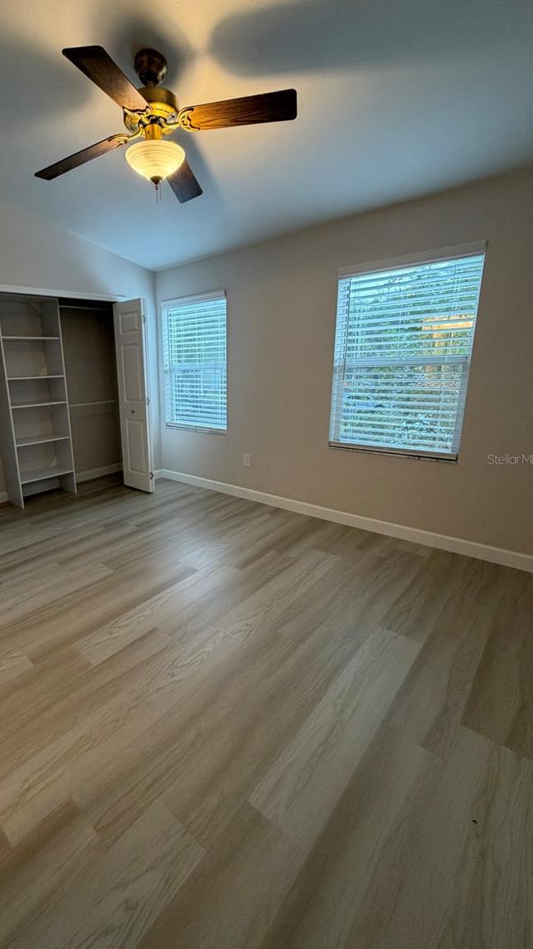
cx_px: 173
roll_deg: +2.2
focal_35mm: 16
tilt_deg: -12.4
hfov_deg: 65.1
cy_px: 459
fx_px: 402
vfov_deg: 99.3
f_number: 2.2
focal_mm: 2.22
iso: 200
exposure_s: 1/60
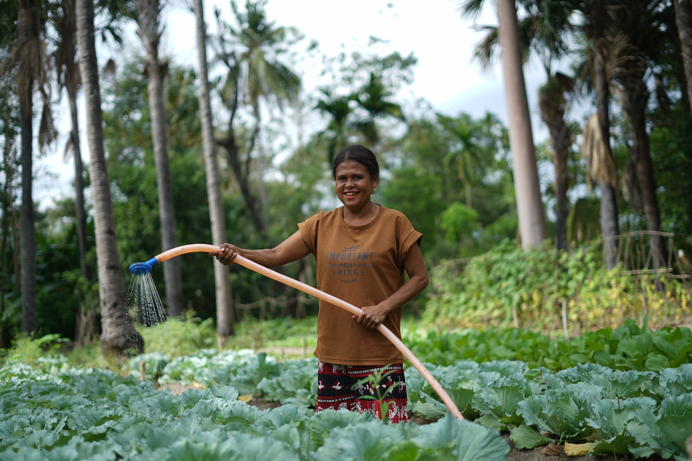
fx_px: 961
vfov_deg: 27.0
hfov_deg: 39.6
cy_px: 230
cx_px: 346
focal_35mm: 50
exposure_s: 1/1250
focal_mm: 50
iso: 80
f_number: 1.8
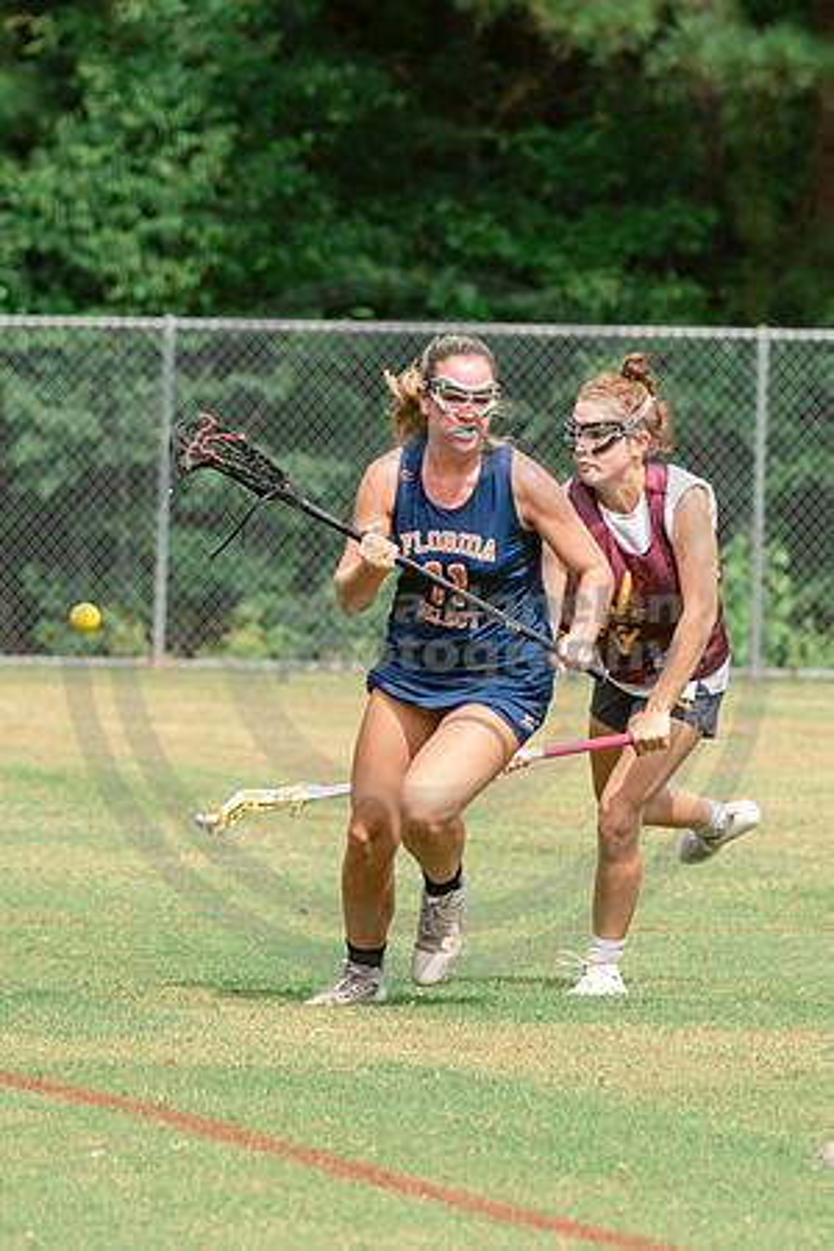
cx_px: 313
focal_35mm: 513
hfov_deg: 2.7
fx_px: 17816
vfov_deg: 4.0
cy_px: 656
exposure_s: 1/1250
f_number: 4.5
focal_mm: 200
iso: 250
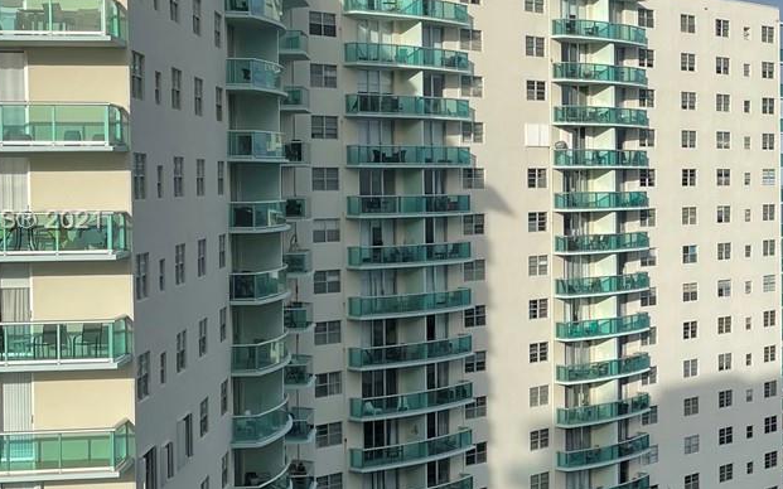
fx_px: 1515
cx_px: 710
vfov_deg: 18.3
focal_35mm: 71
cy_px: 222
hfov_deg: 27.9
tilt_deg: -1.8
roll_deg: +1.1
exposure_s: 1/2817
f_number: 1.6
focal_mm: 4.2
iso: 32
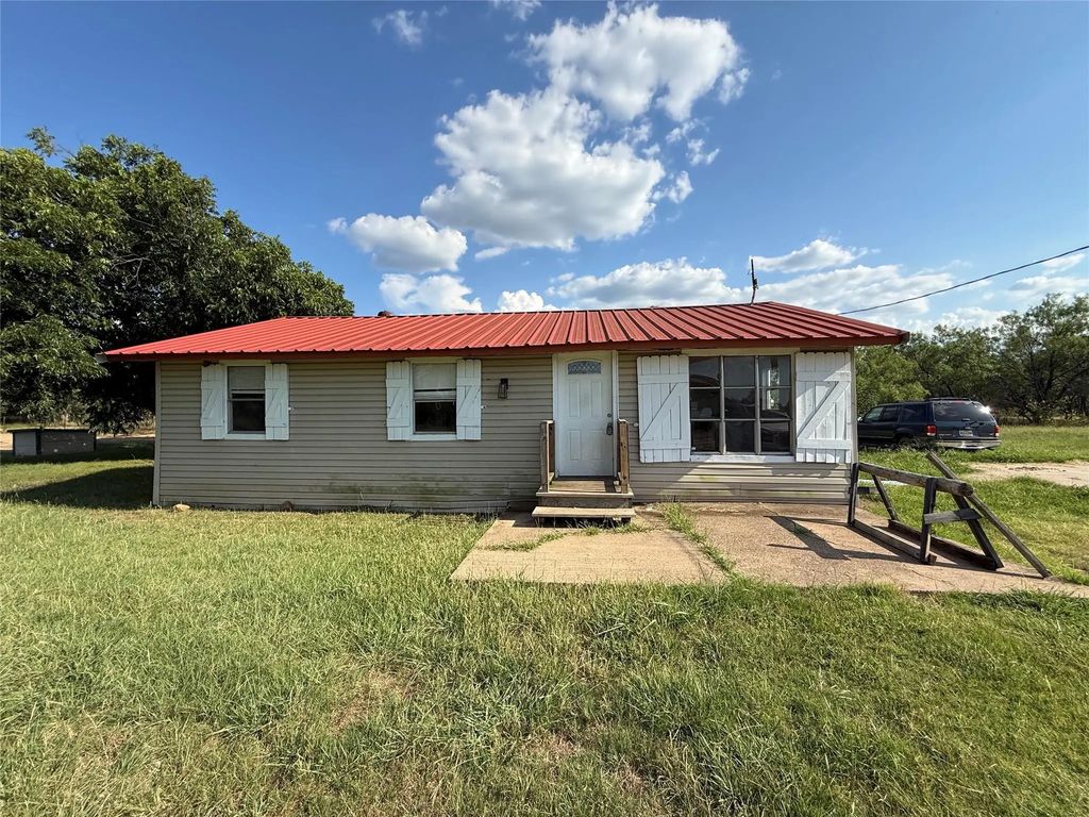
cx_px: 544
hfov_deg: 102.1
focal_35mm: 14
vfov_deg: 85.7
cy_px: 408
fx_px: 440
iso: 50
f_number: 2.2
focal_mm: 2.22
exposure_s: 1/1961
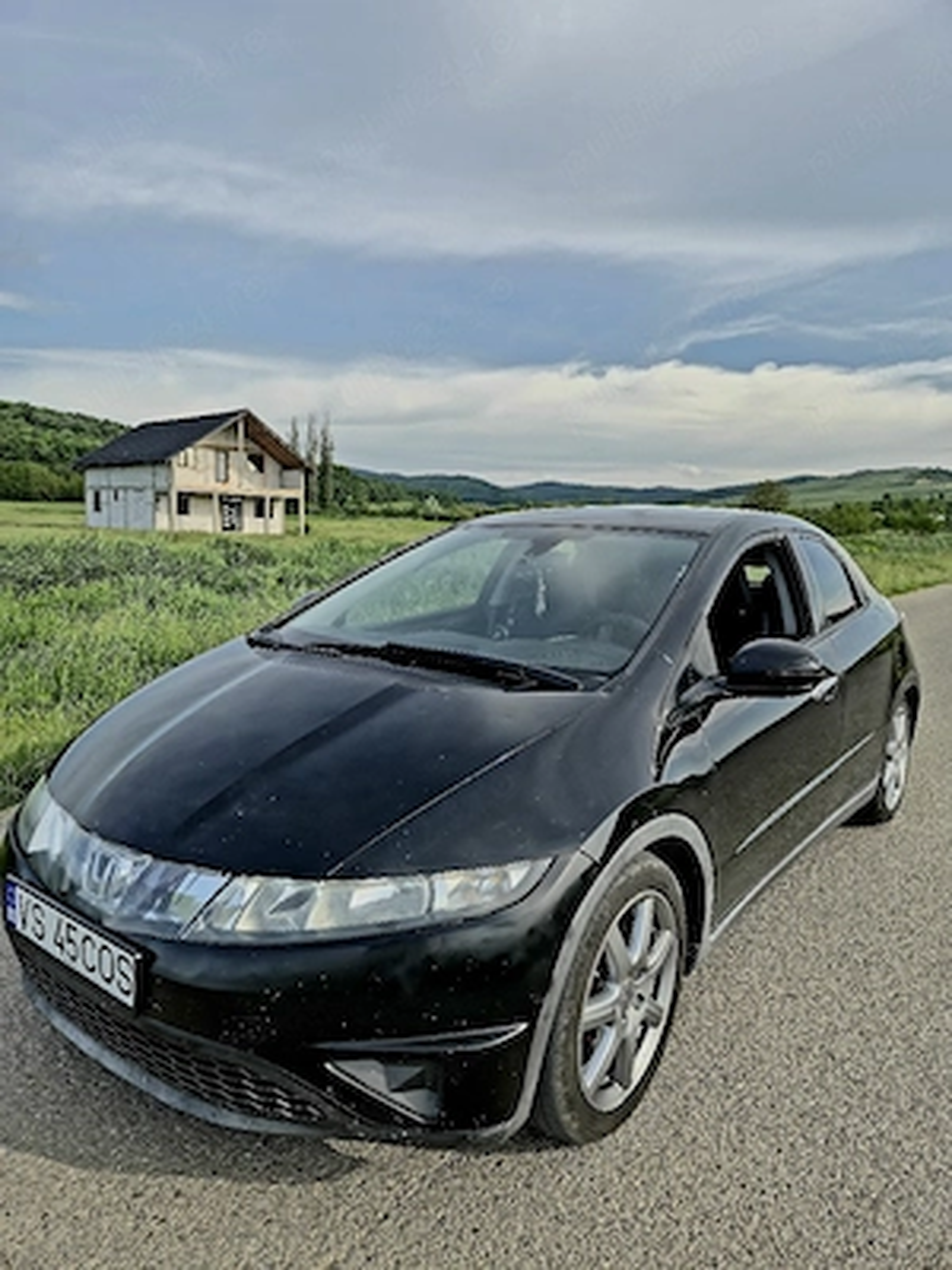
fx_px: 843
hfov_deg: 58.9
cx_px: 476
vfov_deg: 73.9
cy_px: 635
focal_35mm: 23
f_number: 1.8
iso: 25
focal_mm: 5.4
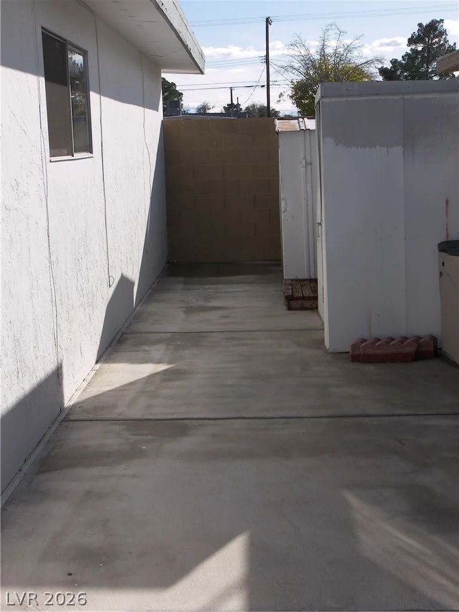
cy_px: 306
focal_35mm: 52
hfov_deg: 28.0
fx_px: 919
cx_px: 230
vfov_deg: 36.8
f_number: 3.6
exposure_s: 1/1000
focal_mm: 11
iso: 50
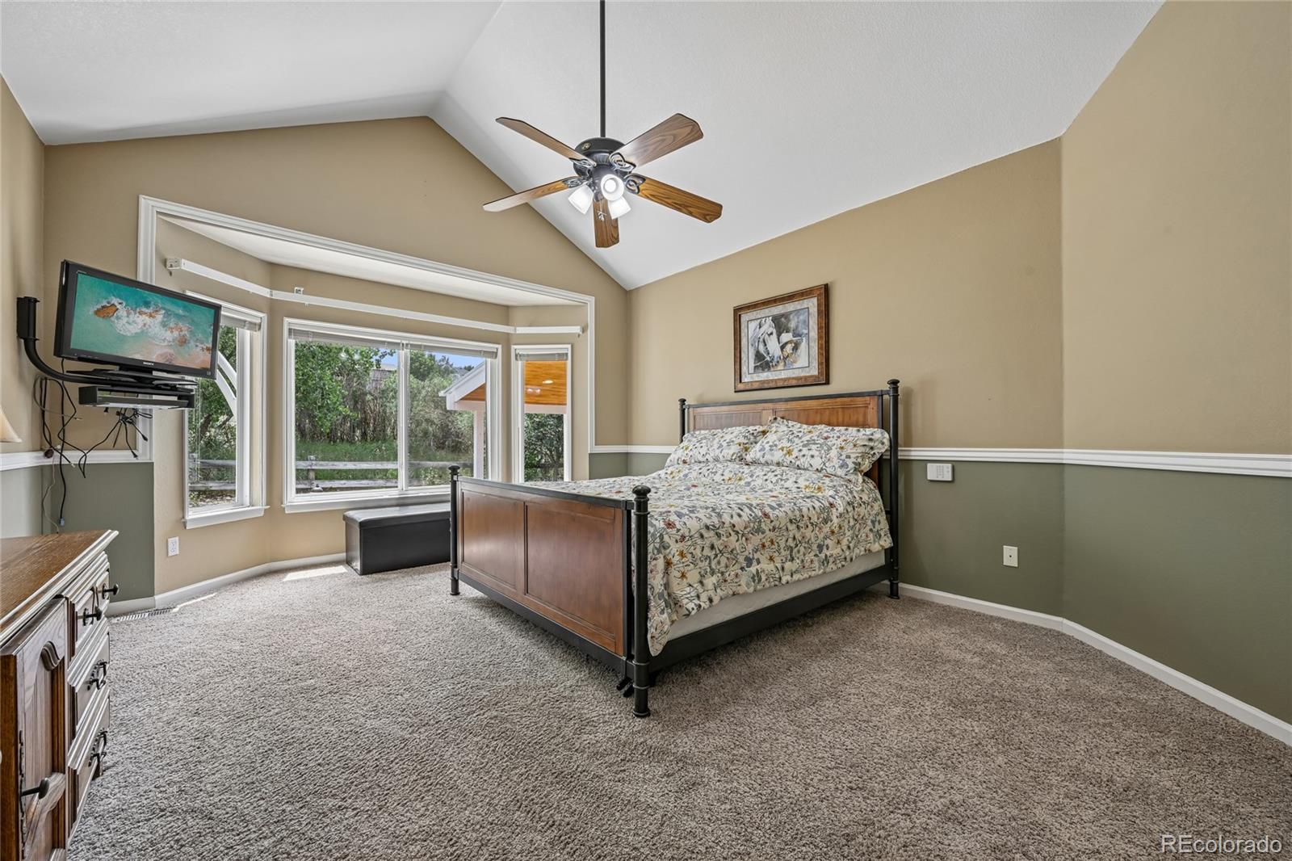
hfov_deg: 104.3
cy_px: 430
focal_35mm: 14
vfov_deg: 81.2
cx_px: 646
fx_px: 502
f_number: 10
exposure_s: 1/15
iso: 250
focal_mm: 14
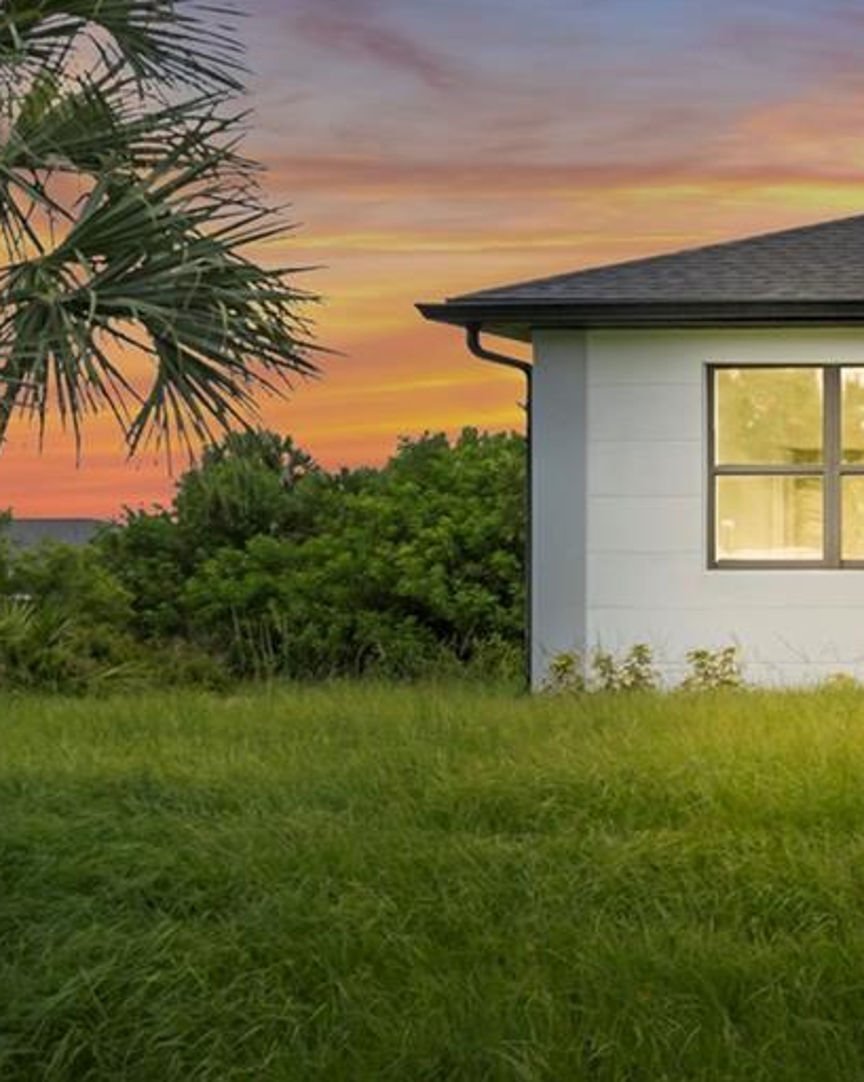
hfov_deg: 14.8
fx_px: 2815
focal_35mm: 88
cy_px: 672
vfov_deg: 21.7
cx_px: 1631
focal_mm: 20
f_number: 8
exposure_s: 1/250
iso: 100
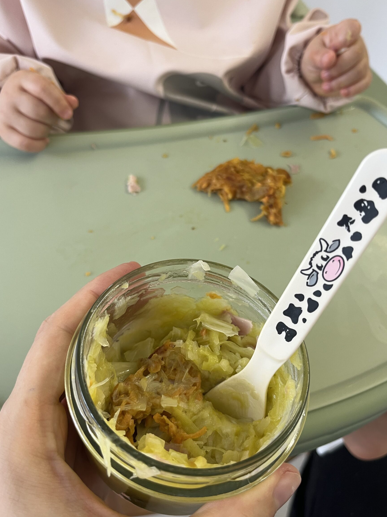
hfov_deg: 48.2
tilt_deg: -53.6
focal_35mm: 29
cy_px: 268
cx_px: 194
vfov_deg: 61.6
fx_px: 432
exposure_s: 1/50
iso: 64
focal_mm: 5.1
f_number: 1.6
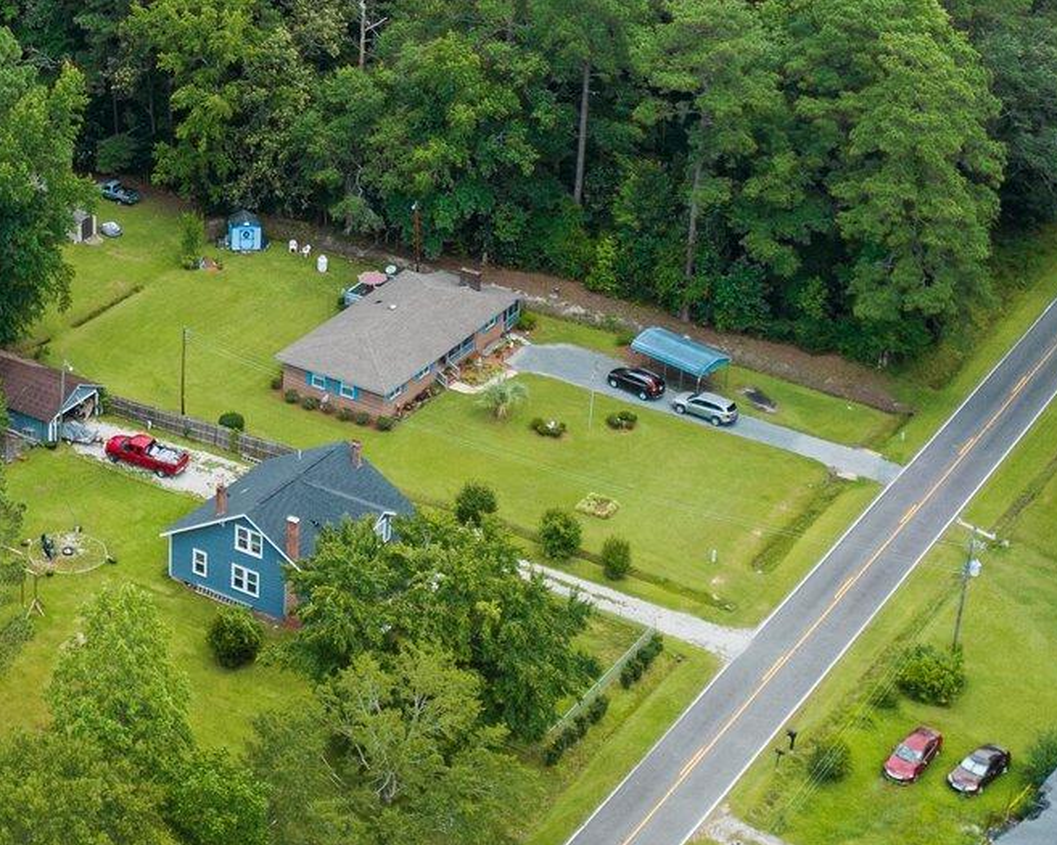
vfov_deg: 20.8
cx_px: 74
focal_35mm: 73
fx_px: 2283
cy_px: 202
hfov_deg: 25.2
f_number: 2.8
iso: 150
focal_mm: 12.29
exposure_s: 1/1250
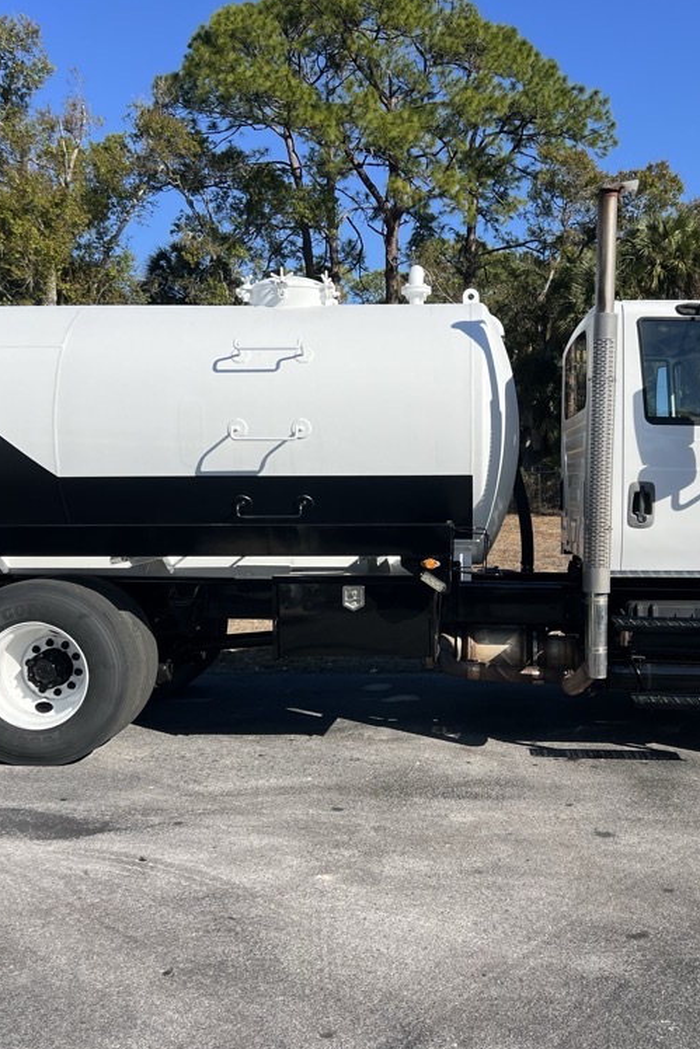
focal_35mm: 37
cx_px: 411
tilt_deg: -2.9
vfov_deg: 51.9
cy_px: 530
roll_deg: +1.1
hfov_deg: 35.9
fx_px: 1079
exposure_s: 1/5319
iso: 50
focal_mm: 5.7
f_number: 1.5
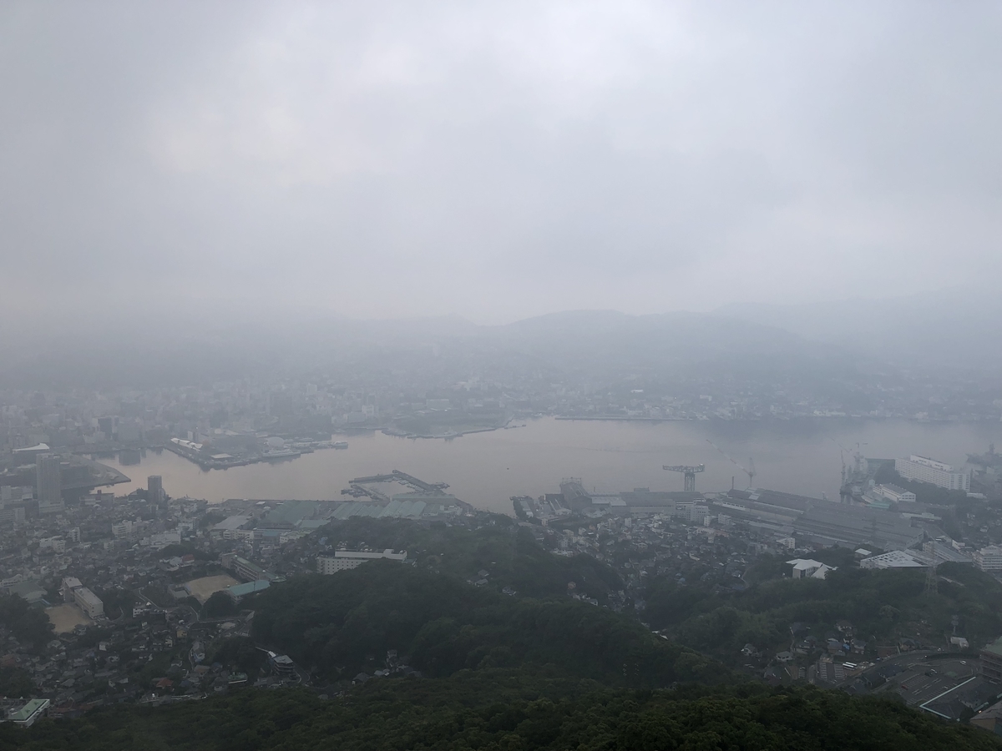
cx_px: 501
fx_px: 810
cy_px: 376
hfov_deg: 63.4
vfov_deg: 49.7
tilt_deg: -4.9
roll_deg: -0.9
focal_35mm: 28
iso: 25
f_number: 1.8
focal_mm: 3.99
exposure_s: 1/120
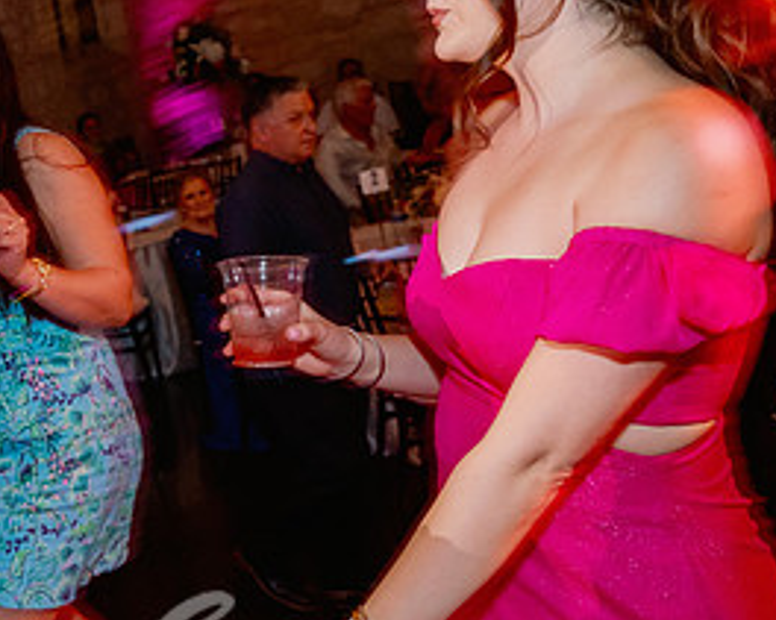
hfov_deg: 26.5
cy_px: 314
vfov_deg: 24.2
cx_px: -173
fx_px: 1446
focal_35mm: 63
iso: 1000
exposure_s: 1/200
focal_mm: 24
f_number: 3.5
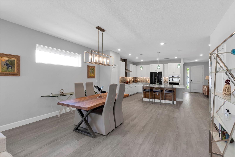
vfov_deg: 77.3
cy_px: 78
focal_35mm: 15
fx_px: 98
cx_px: 118
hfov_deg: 100.4
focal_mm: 10
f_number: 8
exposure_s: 1/6
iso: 100
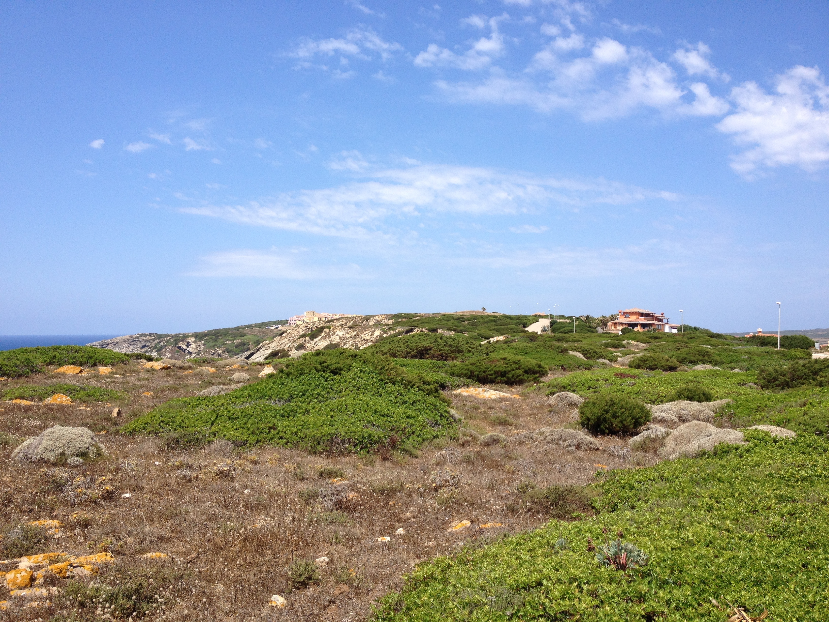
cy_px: 311
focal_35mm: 35
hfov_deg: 52.6
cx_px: 414
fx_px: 838
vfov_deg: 40.7
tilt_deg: -0.9
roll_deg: +0.8
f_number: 2.4
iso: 50
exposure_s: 1/1623
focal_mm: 4.28
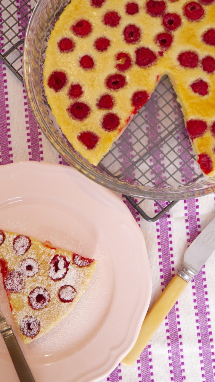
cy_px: 191
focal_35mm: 49
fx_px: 496
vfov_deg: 42.1
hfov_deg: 24.4
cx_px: 86
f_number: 4.7
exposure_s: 1/60
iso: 160
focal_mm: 22
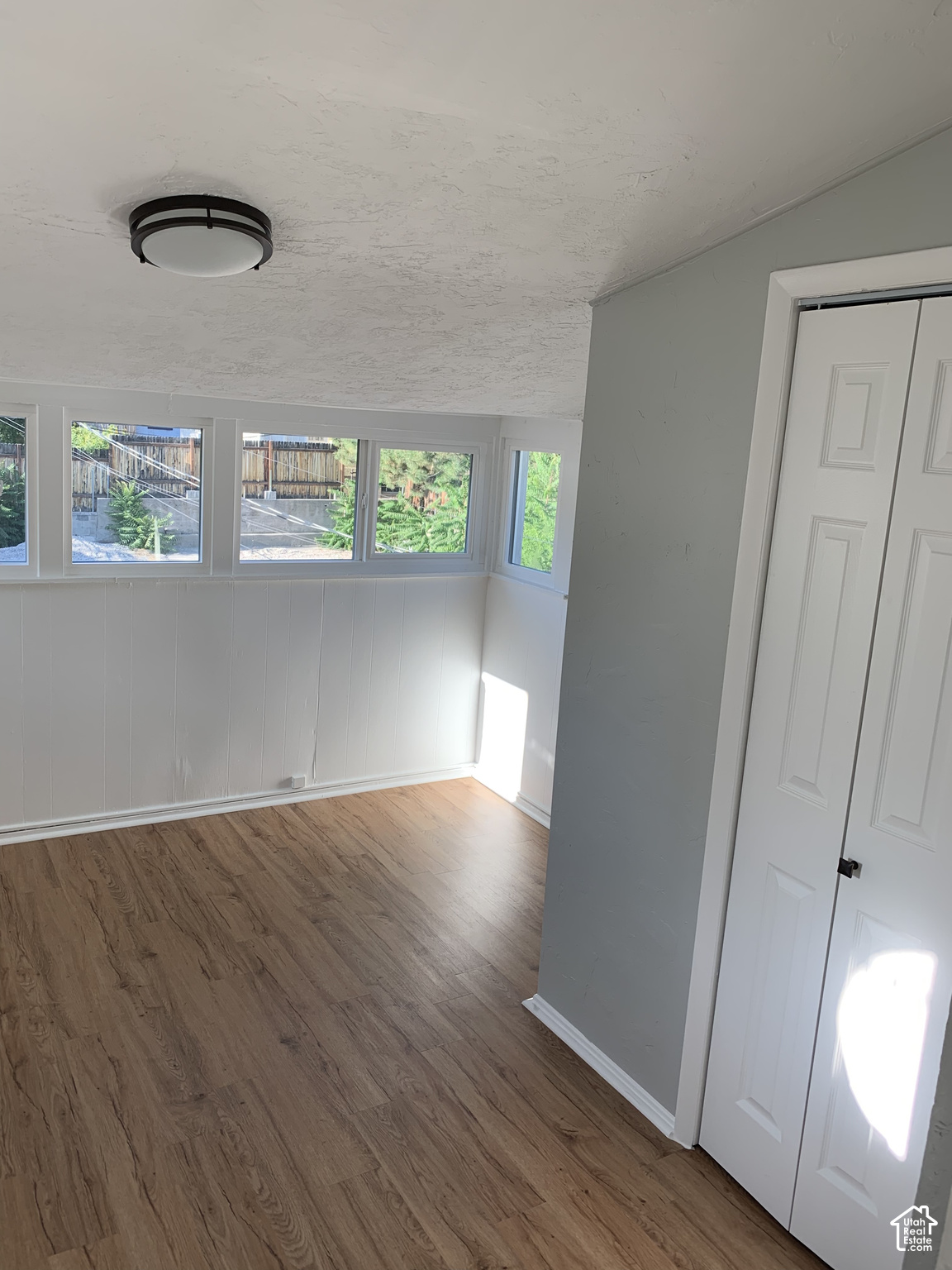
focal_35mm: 26
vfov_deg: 67.3
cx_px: 476
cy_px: 635
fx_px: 953
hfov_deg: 53.1
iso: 25
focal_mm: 4.25
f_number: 1.8
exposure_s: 1/122
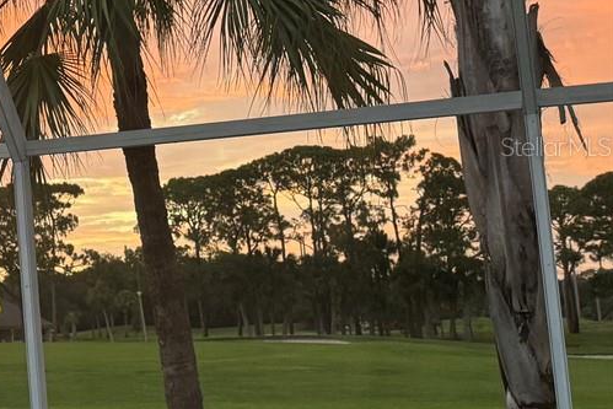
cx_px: -366
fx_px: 1363
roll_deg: +1.5
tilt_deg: +6.9
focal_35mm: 80
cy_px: 146
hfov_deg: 20.7
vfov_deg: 17.0
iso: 200
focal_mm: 6.76
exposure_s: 1/60
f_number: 1.78
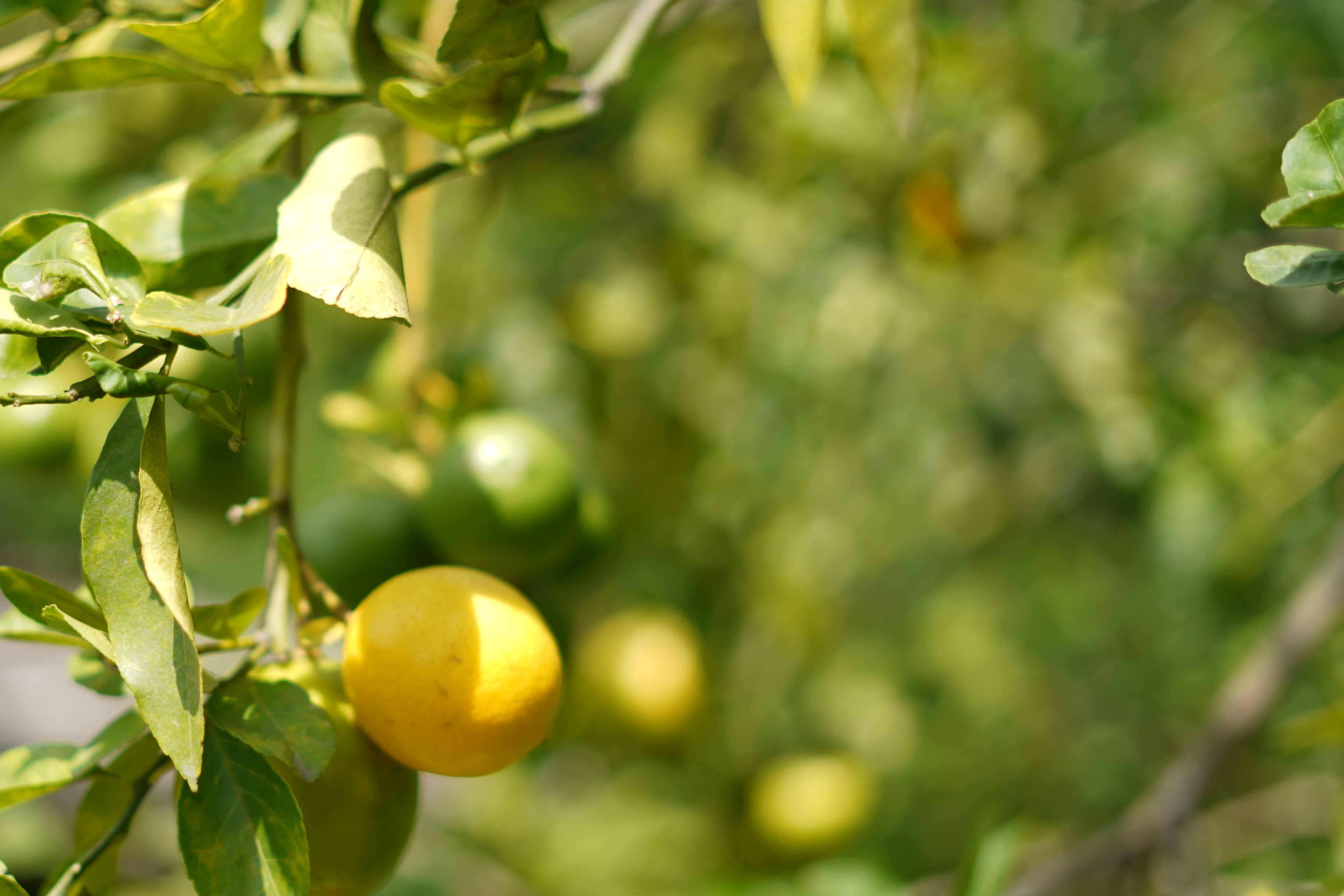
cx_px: 382
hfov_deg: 24.6
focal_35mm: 82
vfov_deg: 16.7
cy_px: 457
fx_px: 3061
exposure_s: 1/640
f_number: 1.8
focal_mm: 50
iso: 50
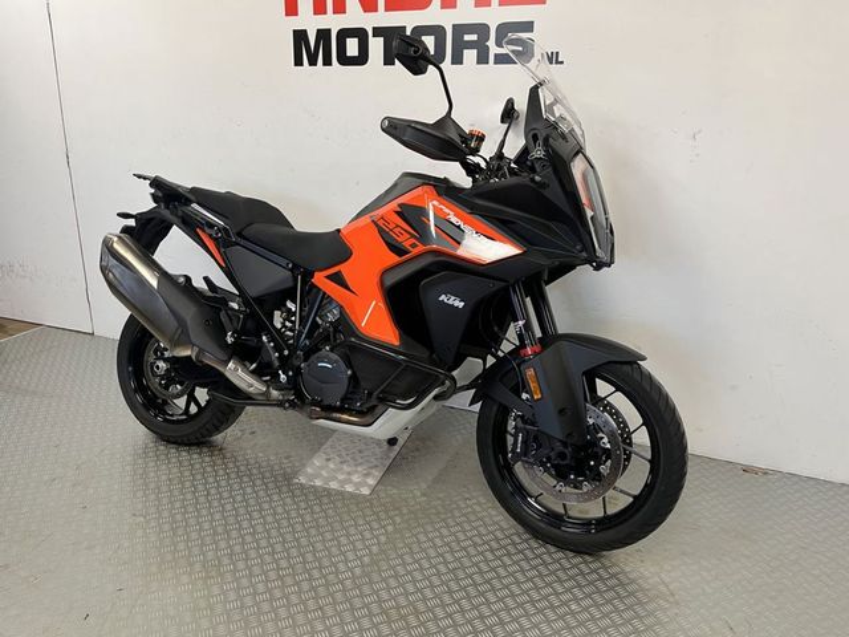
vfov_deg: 53.1
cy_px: 318
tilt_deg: -19.1
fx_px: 638
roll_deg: -1.7
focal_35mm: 26
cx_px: 424
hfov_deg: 67.3
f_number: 1.6
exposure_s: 1/50
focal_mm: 5.1
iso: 100
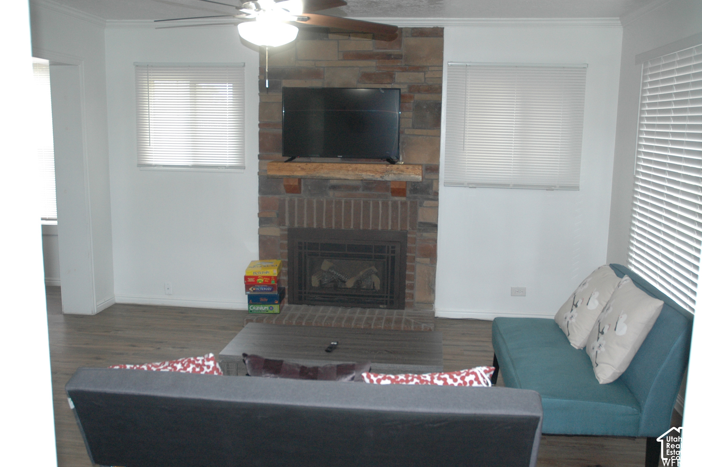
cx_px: 351
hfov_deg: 53.2
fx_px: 701
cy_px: 234
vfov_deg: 36.8
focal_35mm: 36
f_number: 3.8
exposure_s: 1/60
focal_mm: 24
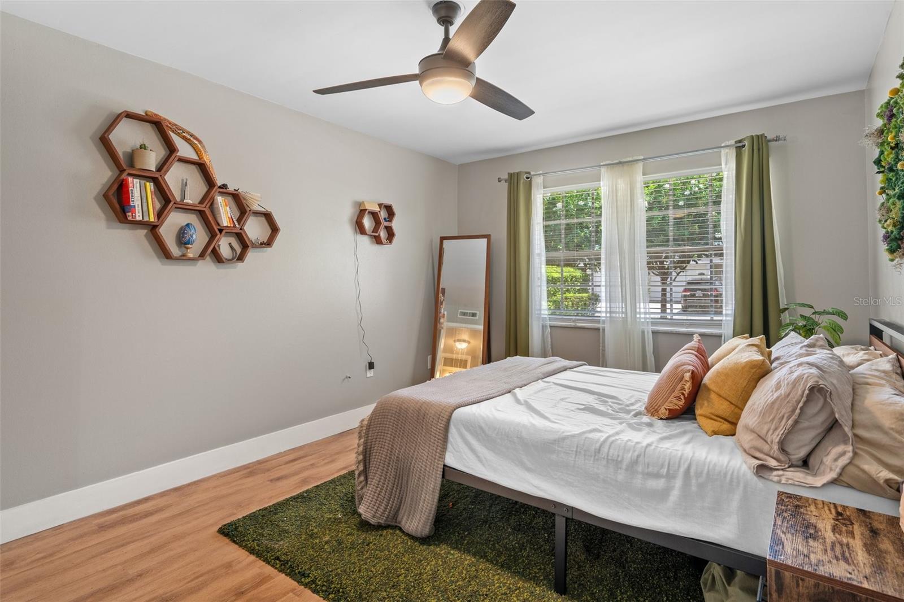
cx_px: 452
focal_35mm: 18
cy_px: 301
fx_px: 452
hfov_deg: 90.0
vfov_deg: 67.4
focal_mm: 18
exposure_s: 2.5
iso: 320
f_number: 8
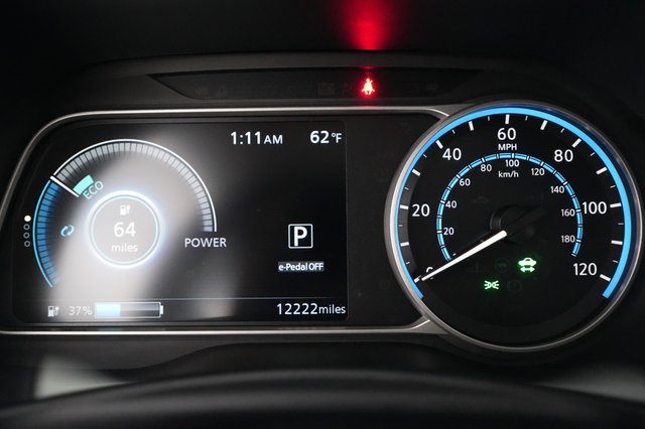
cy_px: 214
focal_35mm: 27
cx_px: 322
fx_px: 483
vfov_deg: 47.9
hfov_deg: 67.4
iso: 12800
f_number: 3.2
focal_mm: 27
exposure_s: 1/60
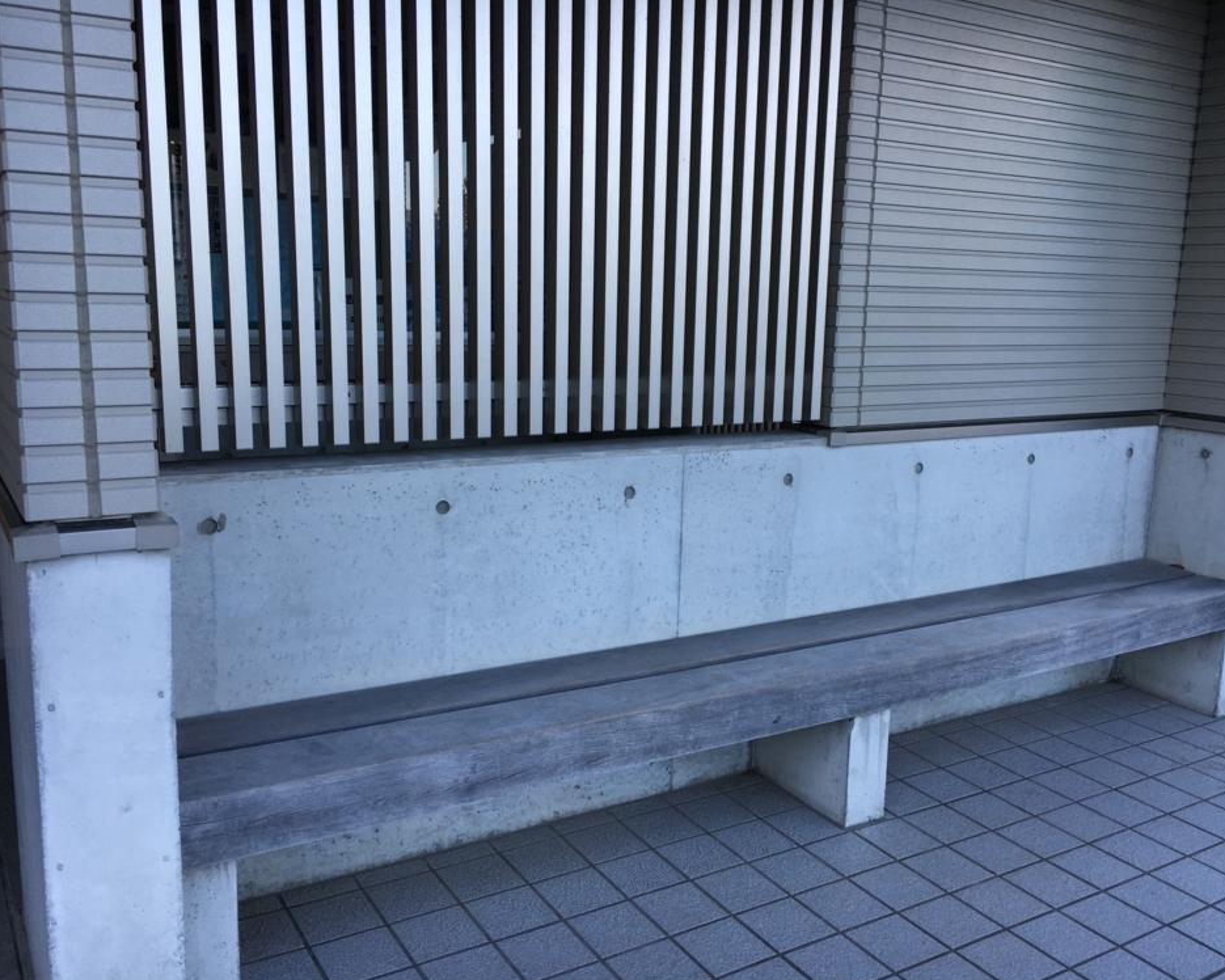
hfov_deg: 57.1
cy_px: 491
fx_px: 1124
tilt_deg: -10.4
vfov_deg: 47.1
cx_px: 668
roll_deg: -2.2
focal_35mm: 31
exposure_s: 1/120
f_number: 2.2
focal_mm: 4.15
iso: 25
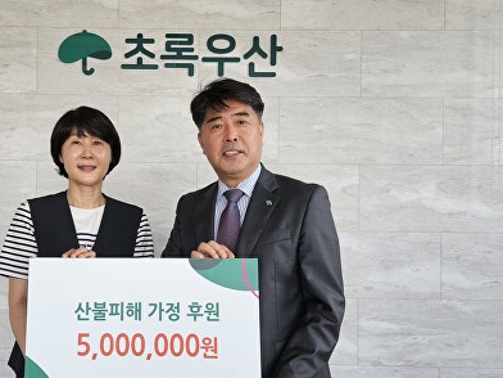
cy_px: 206
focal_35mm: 34
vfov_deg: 41.8
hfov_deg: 53.0
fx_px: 494
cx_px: 173
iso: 80
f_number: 1.8
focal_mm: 5.4
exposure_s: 1/120
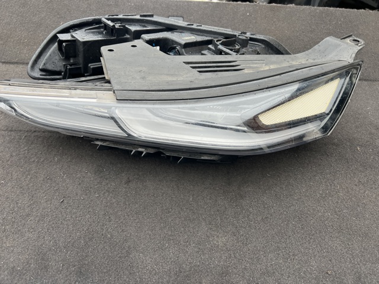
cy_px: 142
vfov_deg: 53.0
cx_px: 190
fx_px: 284
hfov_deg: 67.3
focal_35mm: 26
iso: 32
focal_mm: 5.7
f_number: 1.5
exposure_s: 1/138
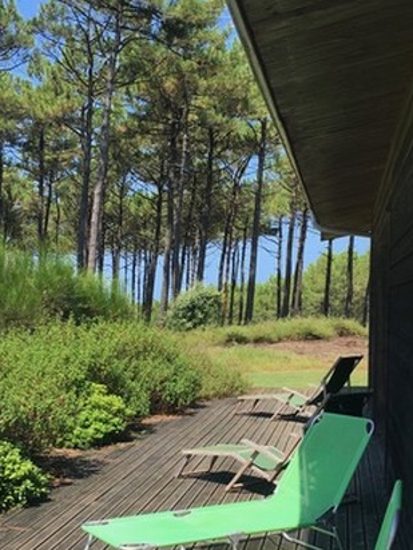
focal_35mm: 54
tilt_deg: -4.5
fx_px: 859
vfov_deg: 35.3
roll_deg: -0.7
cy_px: 351
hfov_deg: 27.0
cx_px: 168
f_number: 2.2
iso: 25
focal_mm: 4.15
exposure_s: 1/974
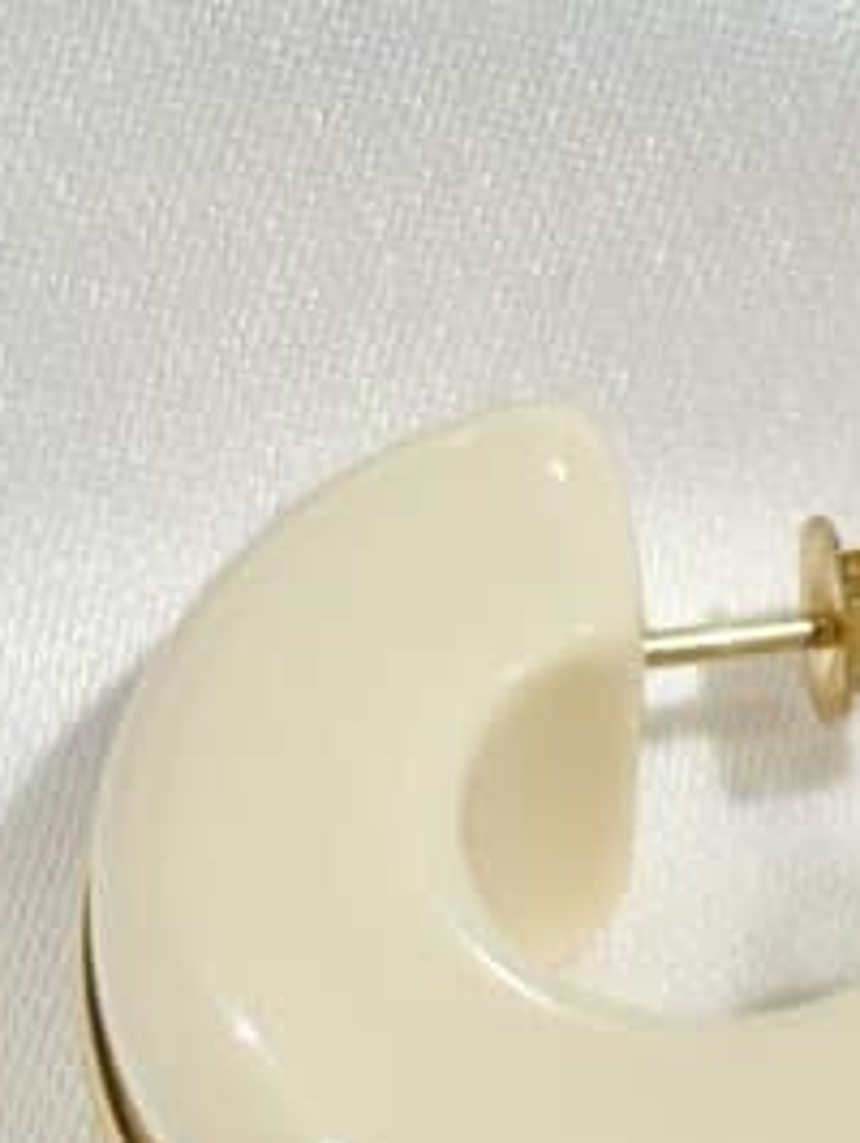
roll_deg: +2.1
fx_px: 6614
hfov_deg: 7.3
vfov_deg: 9.8
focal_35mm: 200
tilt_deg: -40.8
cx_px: 1178
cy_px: 997
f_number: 1.6
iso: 32
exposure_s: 1/361
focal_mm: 5.96
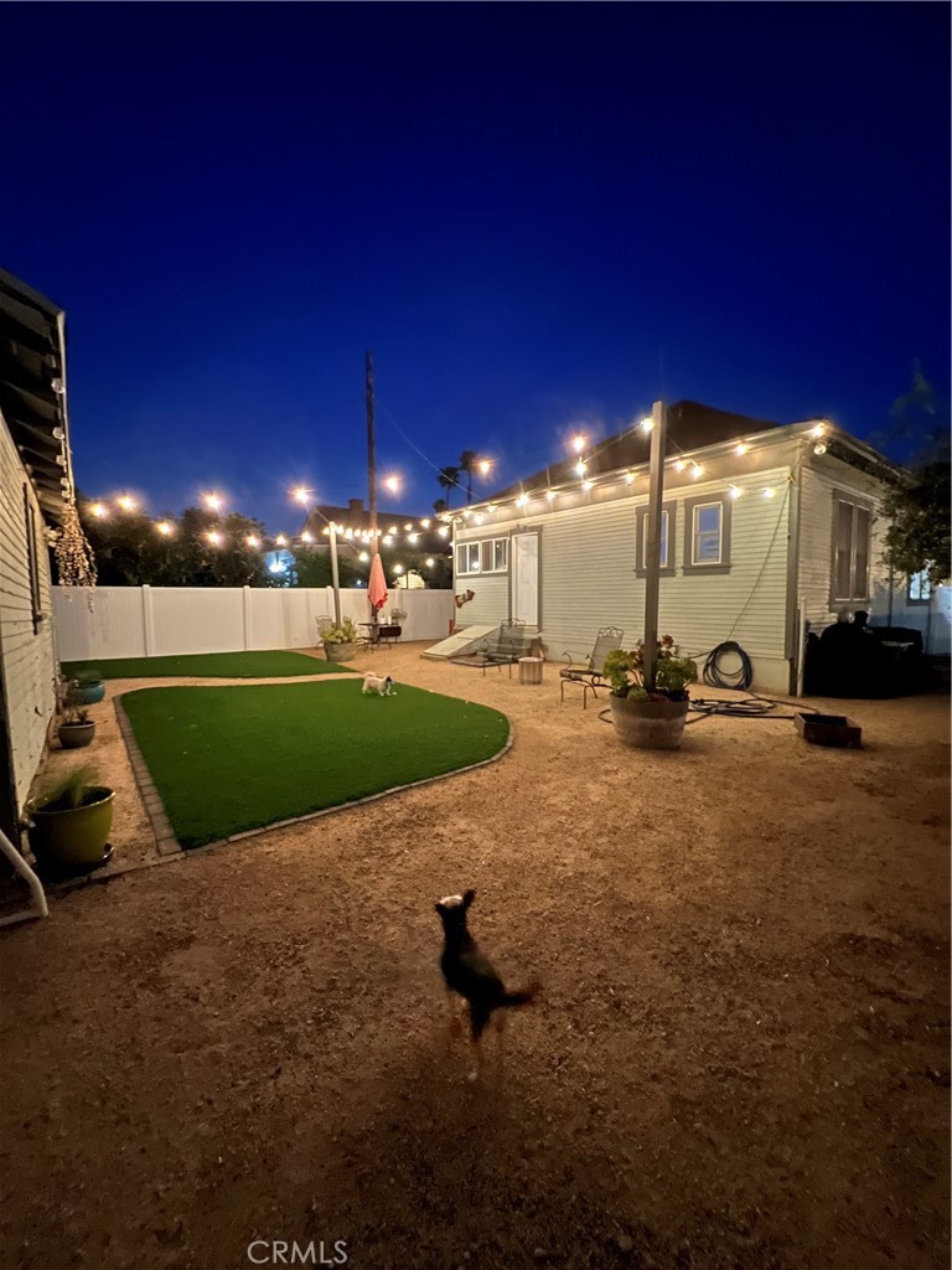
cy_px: 635
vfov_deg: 106.2
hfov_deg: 89.9
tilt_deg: -3.6
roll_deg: -0.6
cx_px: 476
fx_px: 477
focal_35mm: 13
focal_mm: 1.57
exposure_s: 1/8
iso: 1600
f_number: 1.8
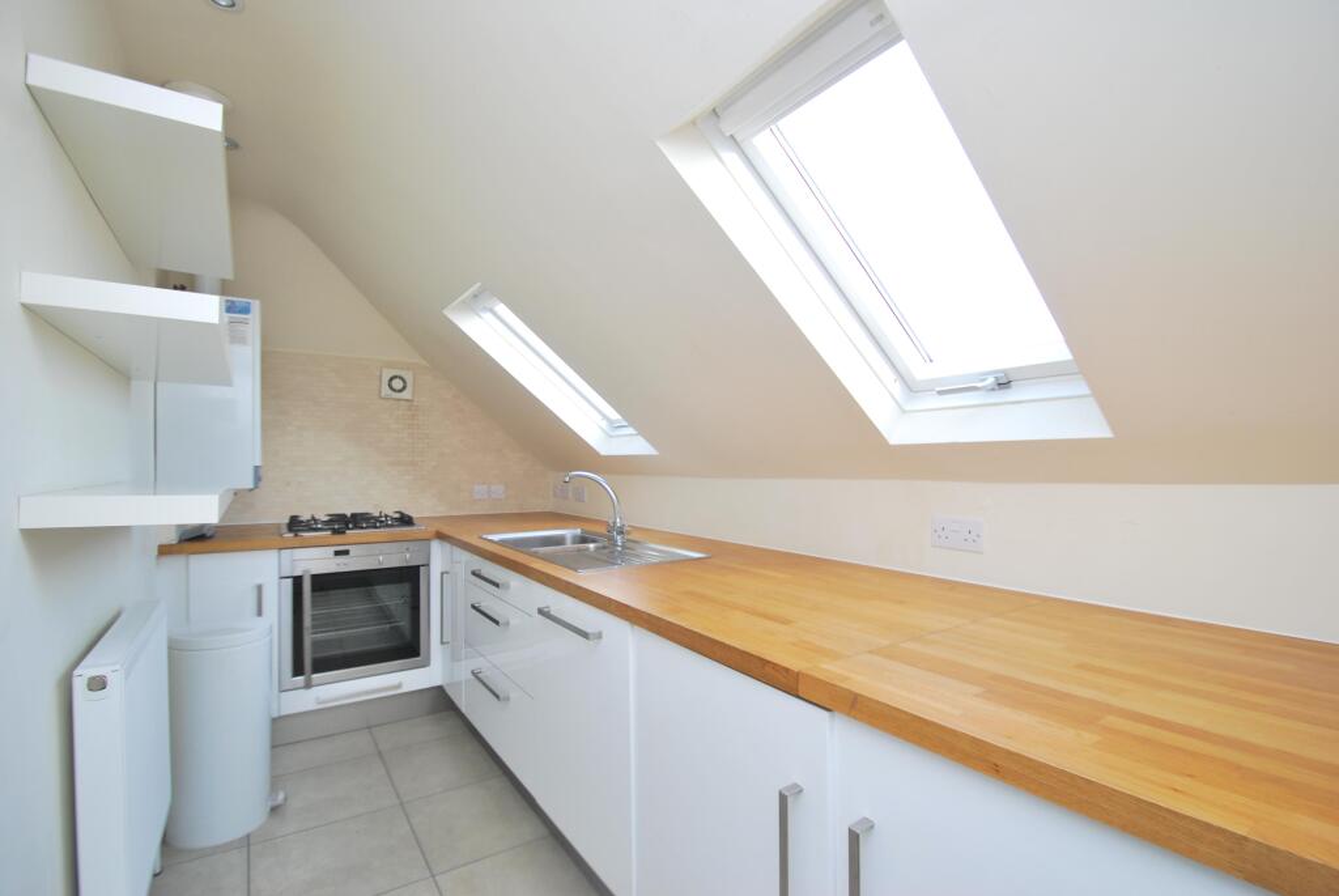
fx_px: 614
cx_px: 670
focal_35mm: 16
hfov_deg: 94.9
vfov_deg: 72.2
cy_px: 448
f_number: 4
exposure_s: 1/60
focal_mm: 11
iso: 200
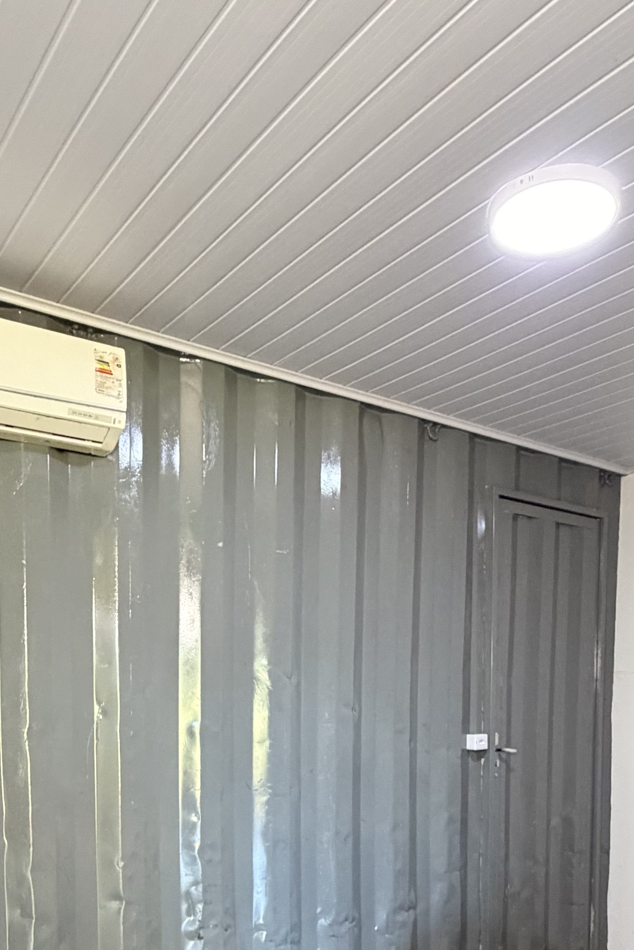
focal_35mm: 32
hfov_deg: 41.1
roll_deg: -1.1
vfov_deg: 54.4
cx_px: 327
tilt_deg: -2.9
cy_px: 771
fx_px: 845
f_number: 2.2
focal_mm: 2.22
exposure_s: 1/60
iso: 640
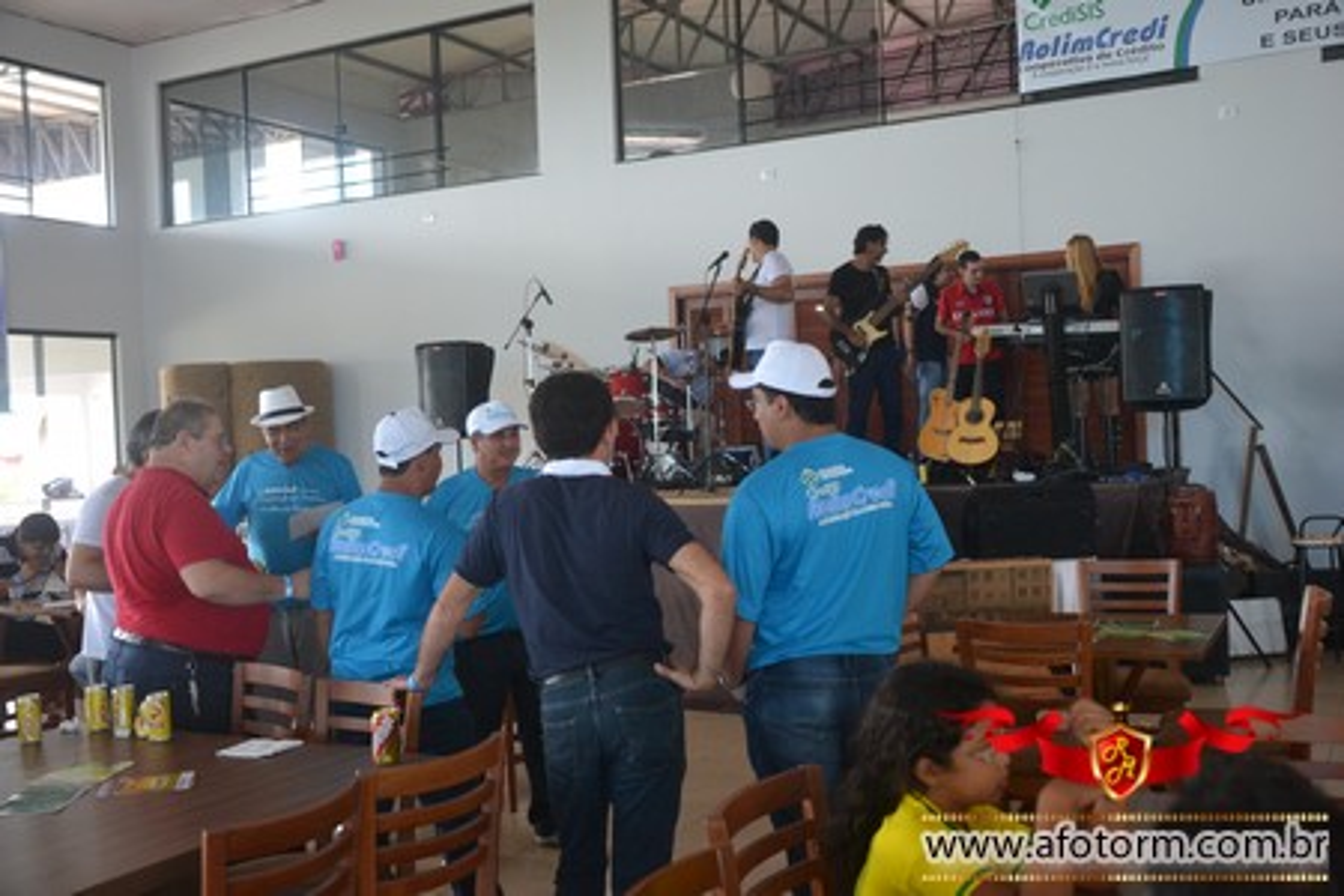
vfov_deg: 36.9
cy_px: 448
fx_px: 1344
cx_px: 672
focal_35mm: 36
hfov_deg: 53.1
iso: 1100
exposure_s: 1/60
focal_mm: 24
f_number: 3.8
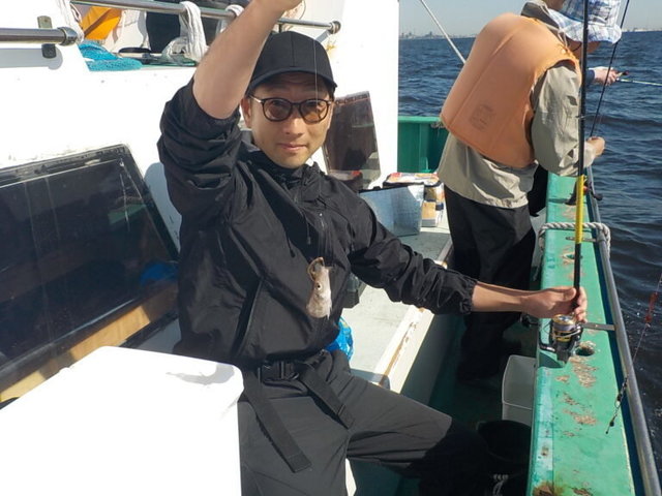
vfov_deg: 46.8
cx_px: 331
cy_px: 248
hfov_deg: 60.0
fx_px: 574
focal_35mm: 30
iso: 125
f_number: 3.3
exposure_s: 1/1600
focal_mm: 4.1
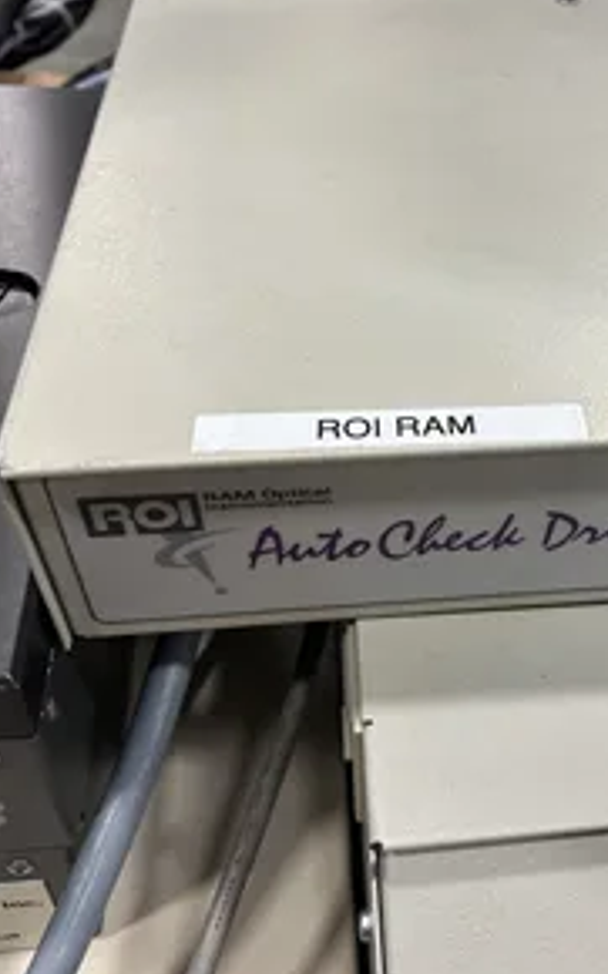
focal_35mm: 38
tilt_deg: -45.1
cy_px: 494
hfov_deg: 32.5
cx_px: 497
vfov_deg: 51.6
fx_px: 1008
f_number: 1.5
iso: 160
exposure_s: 1/60
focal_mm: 5.7
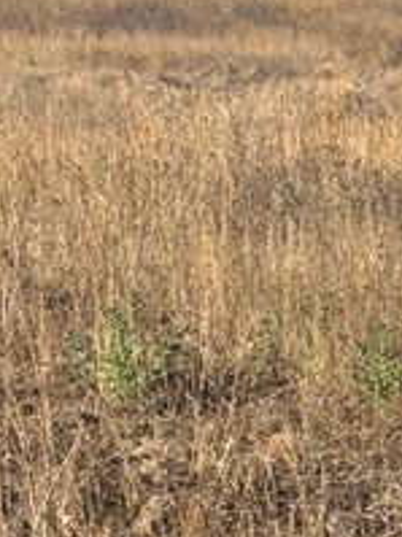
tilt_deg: -2.5
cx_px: 685
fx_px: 3829
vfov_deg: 8.0
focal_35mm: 247
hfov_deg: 5.9
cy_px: 51
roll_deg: +2.0
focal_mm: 6.76
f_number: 1.78
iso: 64
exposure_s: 1/4878
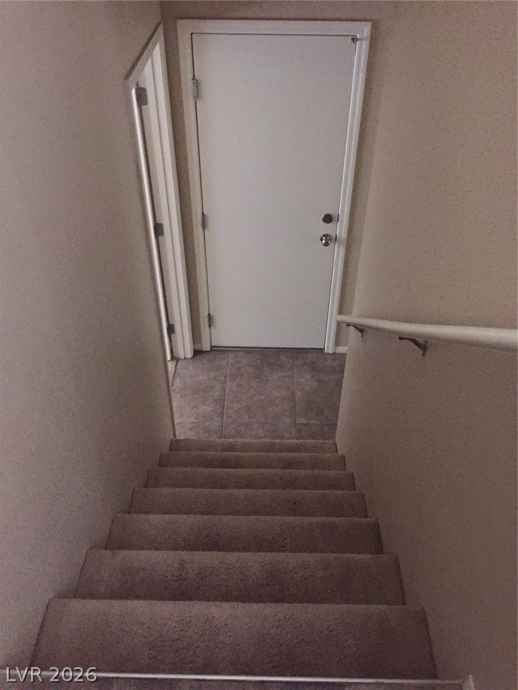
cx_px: 259
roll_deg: -0.1
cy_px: 345
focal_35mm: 29
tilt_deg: -40.6
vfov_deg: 61.7
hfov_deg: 48.2
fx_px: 579
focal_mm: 4.15
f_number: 2.2
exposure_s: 1/15
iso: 500
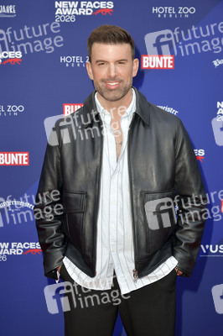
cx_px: 112
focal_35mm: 52
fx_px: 484
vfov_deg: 38.2
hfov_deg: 25.9
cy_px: 168
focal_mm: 52
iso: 640
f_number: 6.3
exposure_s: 1/200
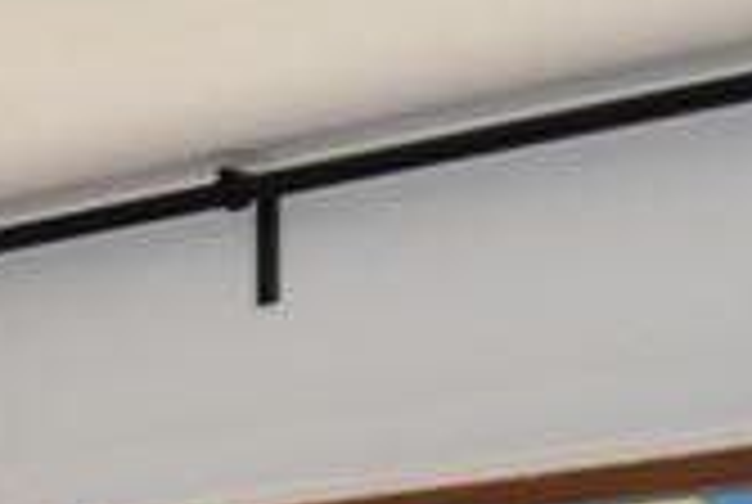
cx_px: -831
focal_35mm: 175
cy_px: 1298
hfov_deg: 10.6
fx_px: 3662
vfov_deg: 7.3
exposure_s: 1/160
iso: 400
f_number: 3.5
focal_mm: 18
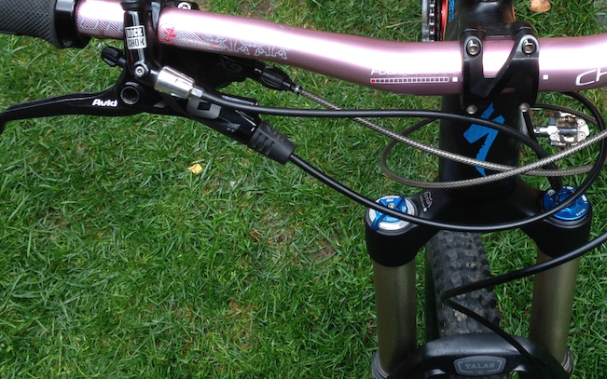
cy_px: 95
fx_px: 910
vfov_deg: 23.3
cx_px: 426
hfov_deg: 36.3
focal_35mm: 55
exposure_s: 1/60
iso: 50
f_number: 2.4
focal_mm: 4.12
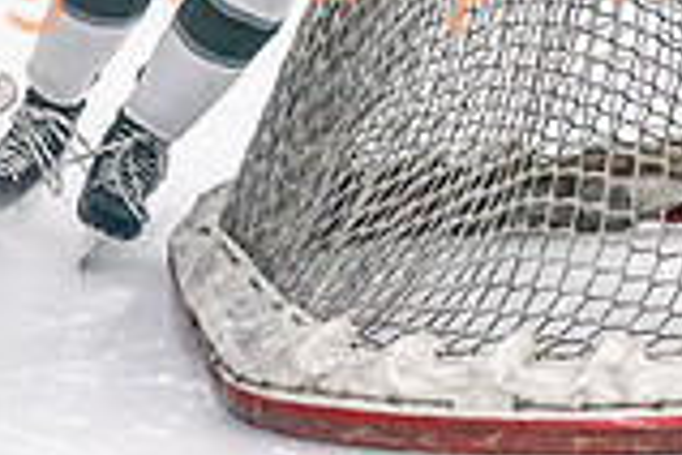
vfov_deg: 3.9
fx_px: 6668
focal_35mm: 352
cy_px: -294
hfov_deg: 5.8
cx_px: -452
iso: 3200
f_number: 2.8
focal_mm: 75
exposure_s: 1/1250
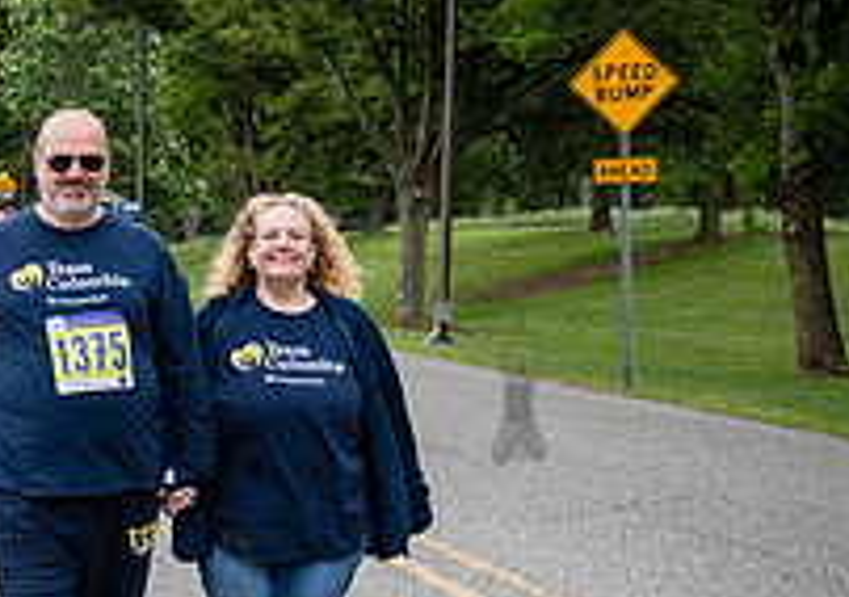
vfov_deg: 13.5
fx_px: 2518
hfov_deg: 18.0
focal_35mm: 105
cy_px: 385
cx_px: -228
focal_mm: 34
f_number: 4.5
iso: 400
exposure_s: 1/1000
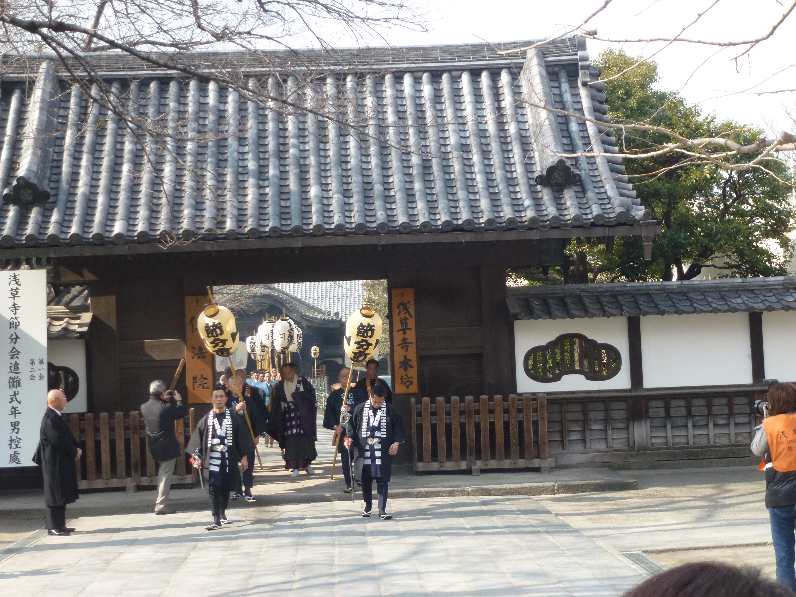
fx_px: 1403
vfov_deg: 24.0
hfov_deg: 31.7
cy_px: 298
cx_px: 398
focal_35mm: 61
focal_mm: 10.9
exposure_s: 1/320
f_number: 4.5
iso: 160
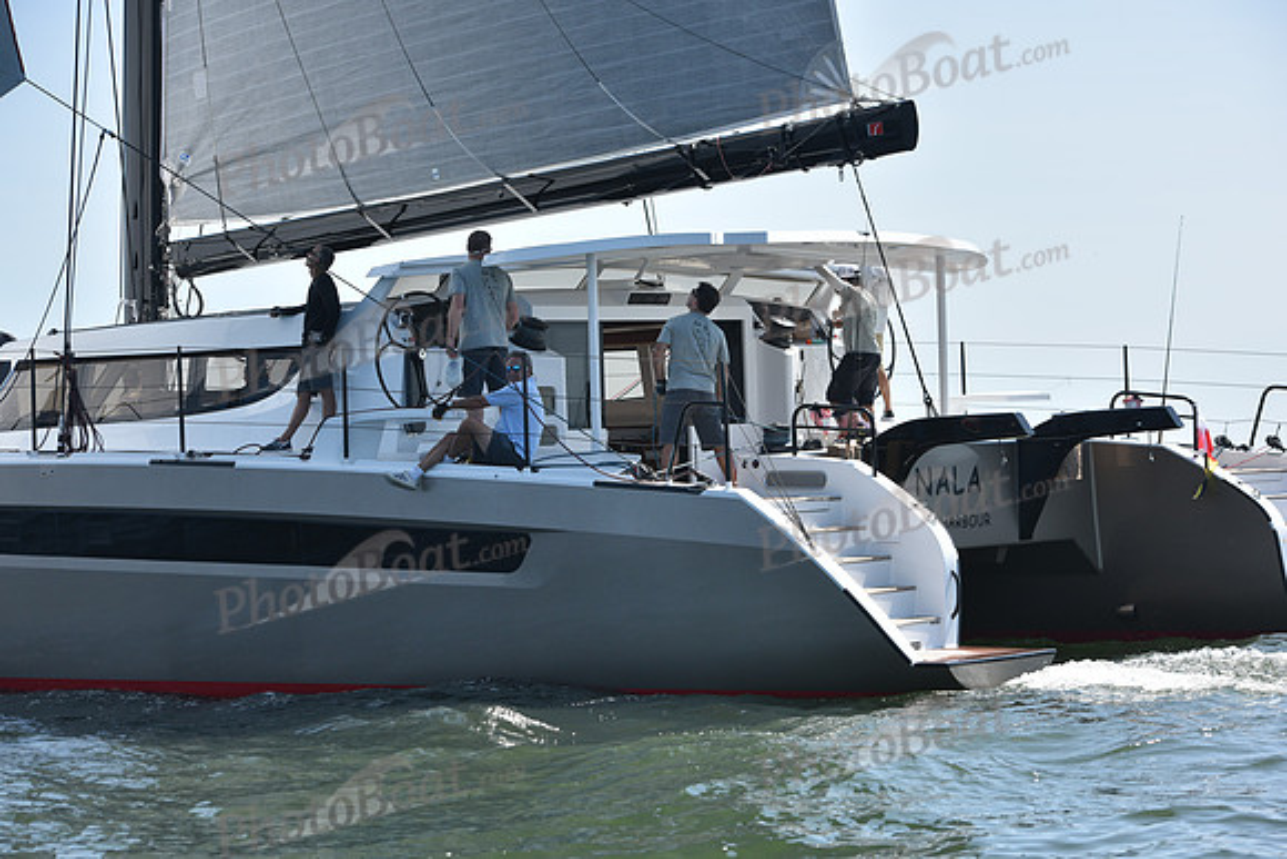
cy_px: 430
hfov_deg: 20.4
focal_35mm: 100
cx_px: 644
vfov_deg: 13.7
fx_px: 3576
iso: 250
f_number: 5.6
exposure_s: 1/1250
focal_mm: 100
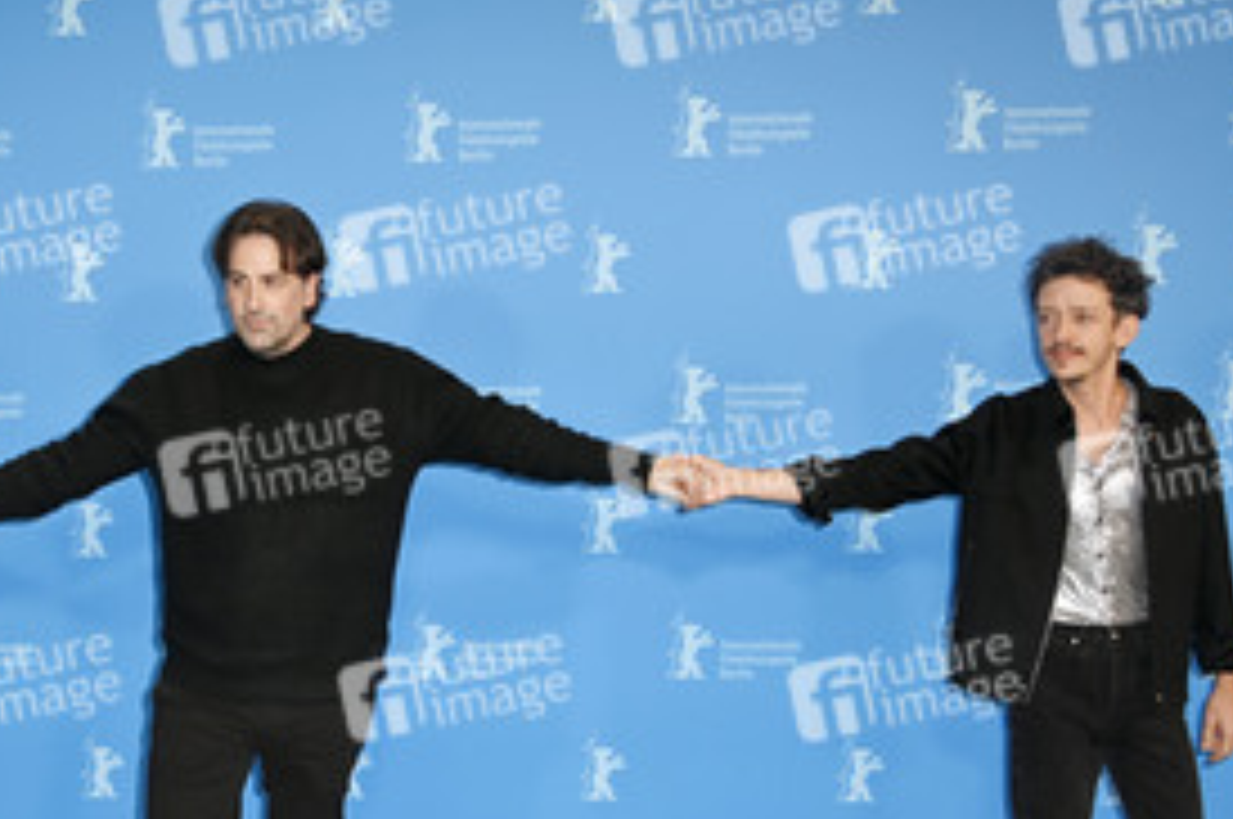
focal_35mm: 56
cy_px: 576
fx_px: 1916
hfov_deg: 35.0
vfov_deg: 24.0
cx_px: 335
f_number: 5.6
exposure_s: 1/200
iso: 800
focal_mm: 34
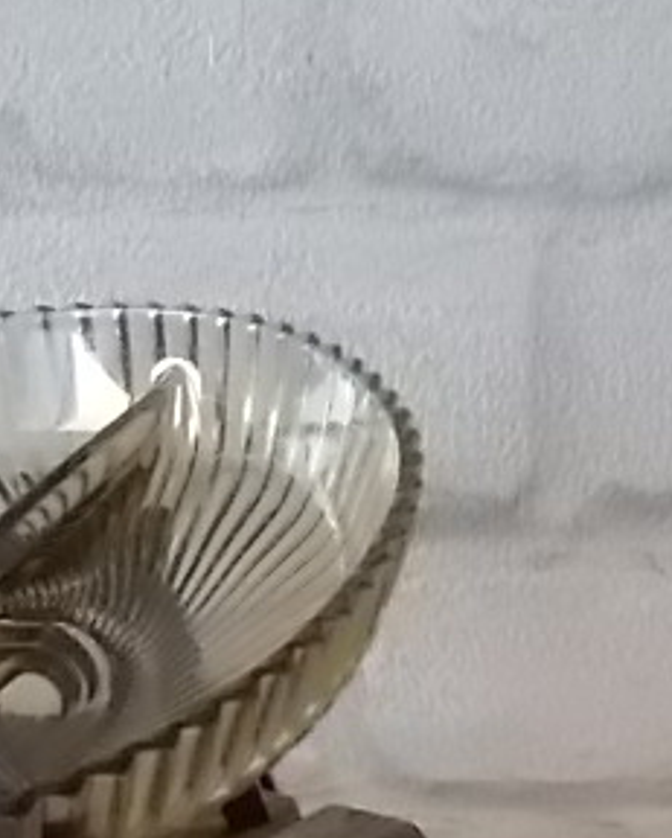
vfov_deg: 13.4
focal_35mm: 143
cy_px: 634
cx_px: -105
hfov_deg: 10.7
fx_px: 3549
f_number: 5.3
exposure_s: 1/60
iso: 800
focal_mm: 11.8
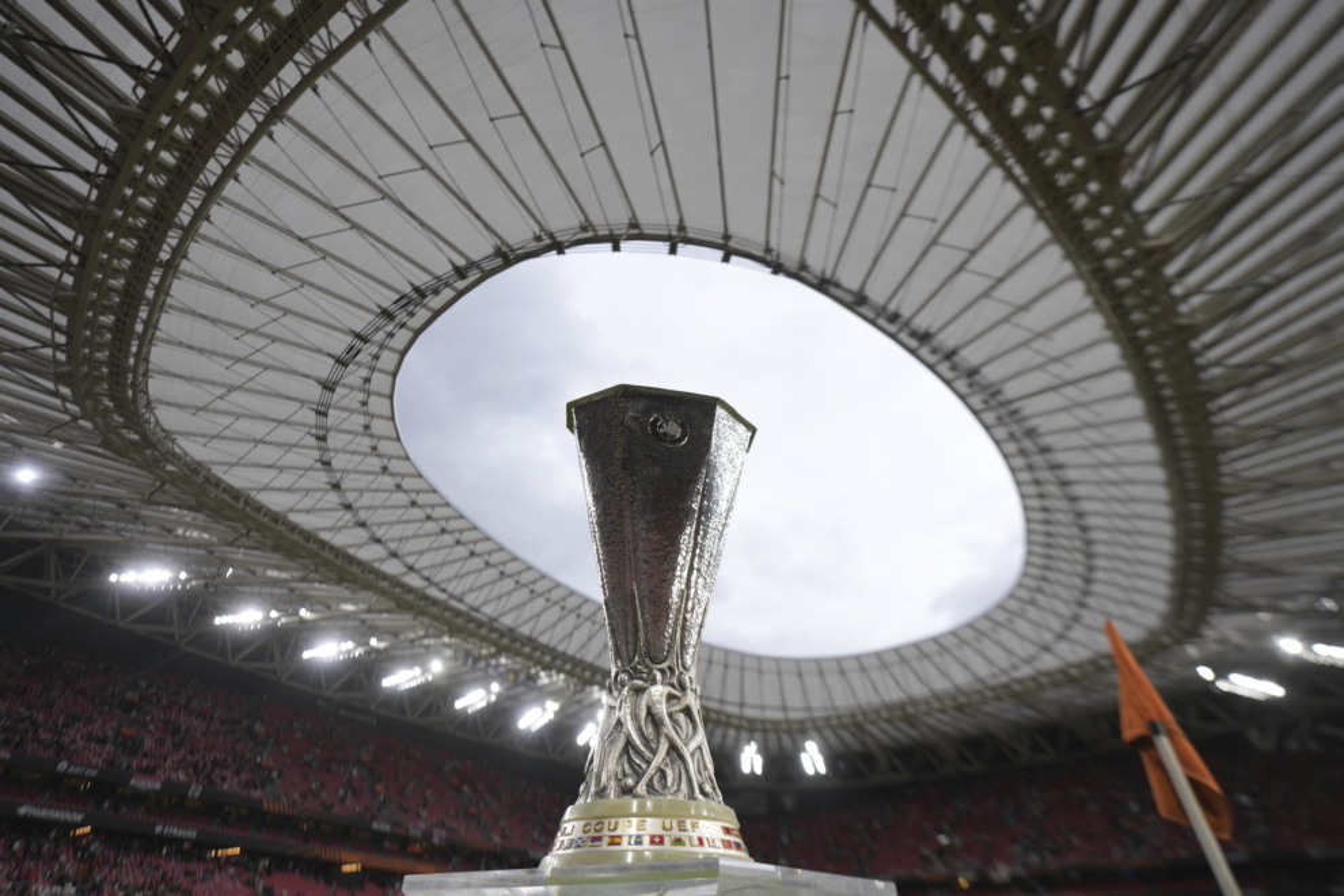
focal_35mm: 17
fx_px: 635
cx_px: 672
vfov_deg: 70.4
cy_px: 448
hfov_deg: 93.3
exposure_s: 1/160
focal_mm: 17
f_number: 2.8
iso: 100
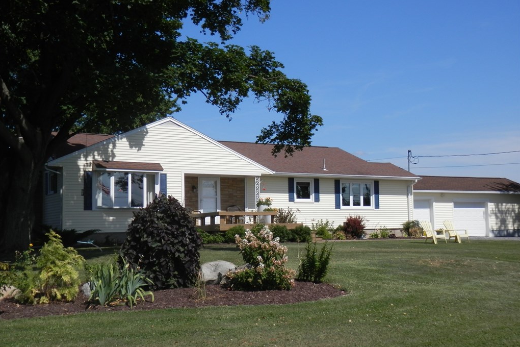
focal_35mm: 47
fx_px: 679
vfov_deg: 28.6
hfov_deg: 41.9
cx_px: 260
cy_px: 170
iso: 80
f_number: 10.8
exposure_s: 1/160
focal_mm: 8
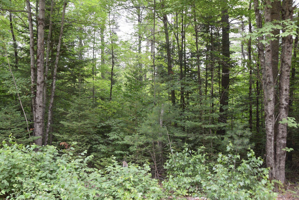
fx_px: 324
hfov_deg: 49.6
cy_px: 100
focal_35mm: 39
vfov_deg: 34.2
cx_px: 150
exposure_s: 1/200
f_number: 7.1
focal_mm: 26
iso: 400
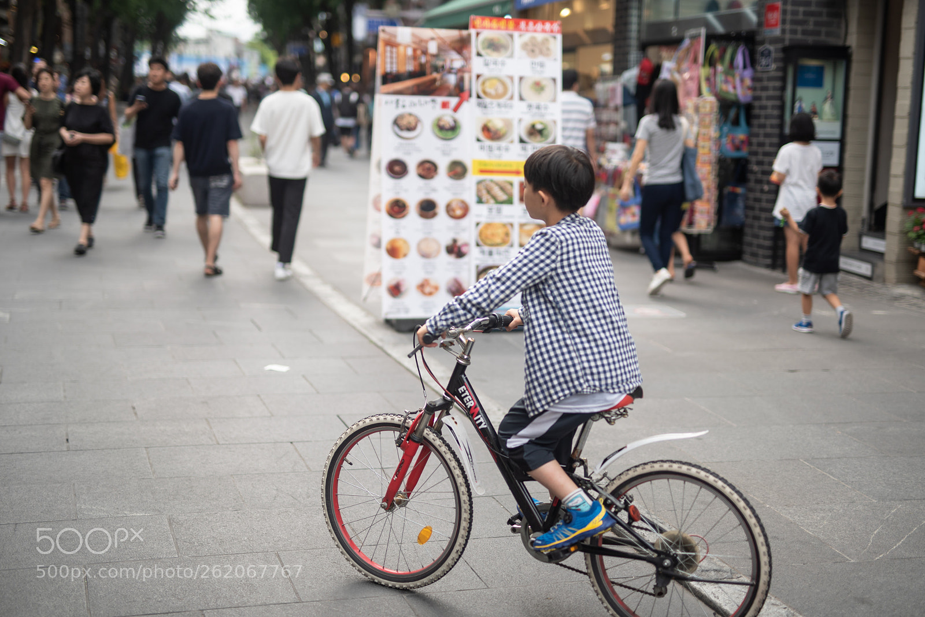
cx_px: 462
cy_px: 308
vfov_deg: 27.0
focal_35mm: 50
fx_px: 1285
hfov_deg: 39.6
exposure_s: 1/1000
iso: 100
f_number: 1.4
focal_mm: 50
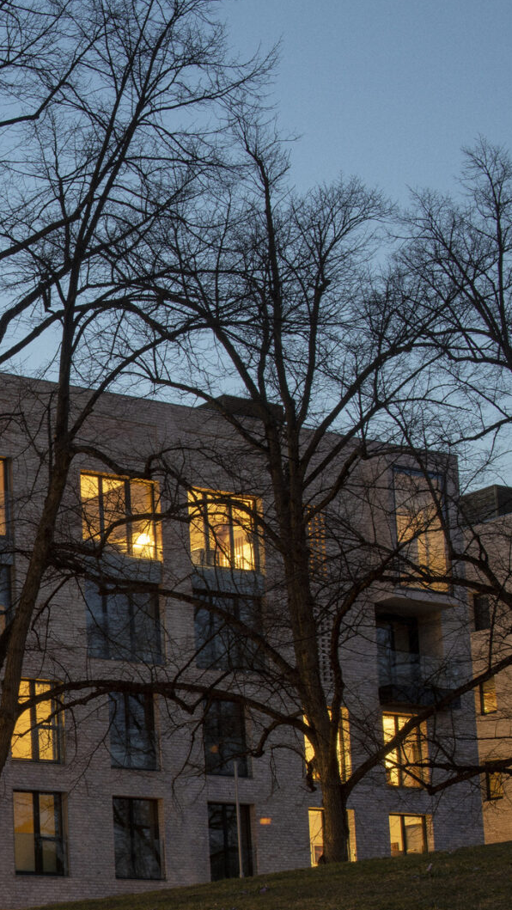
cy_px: 765
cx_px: -168
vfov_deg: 25.6
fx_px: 1954
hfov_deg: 14.3
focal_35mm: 81
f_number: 8
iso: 64
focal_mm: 32
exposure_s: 30
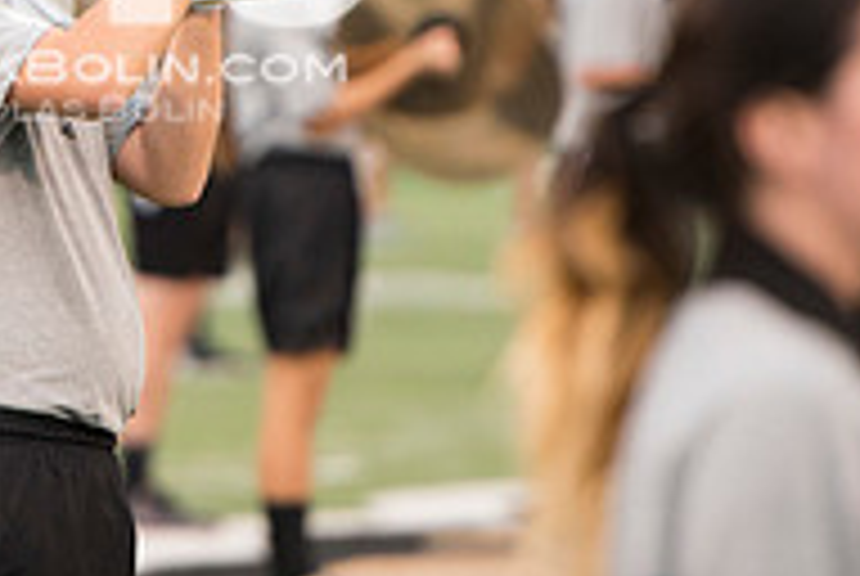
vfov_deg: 2.3
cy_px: -92
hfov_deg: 3.4
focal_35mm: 606
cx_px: 36
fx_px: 14499
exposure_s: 1/1250
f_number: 2.8
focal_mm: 200
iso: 1000
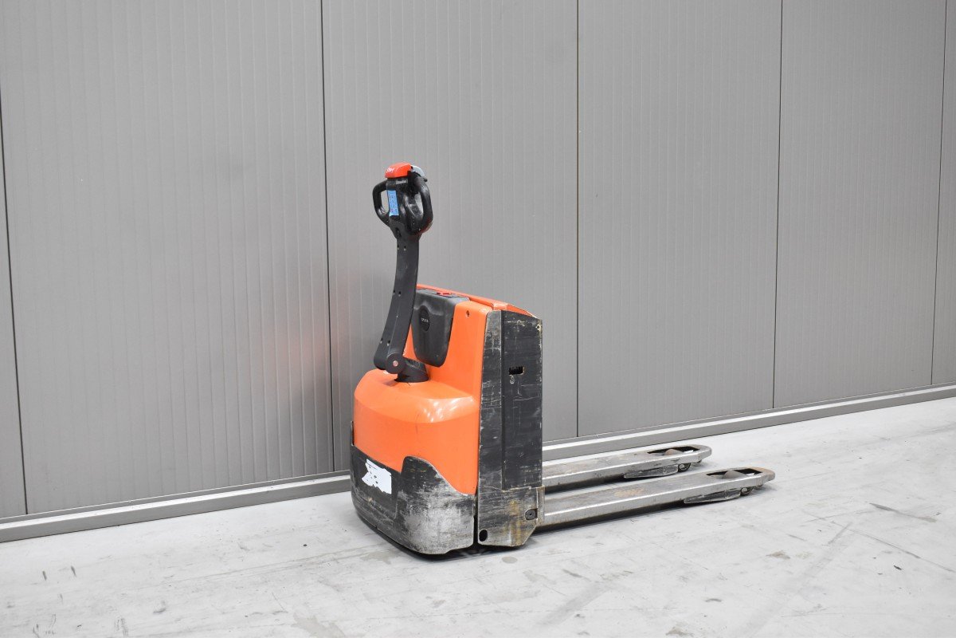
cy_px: 319
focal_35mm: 40
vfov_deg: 33.0
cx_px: 478
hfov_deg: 47.9
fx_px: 1075
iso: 1600
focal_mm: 27
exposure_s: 1/30
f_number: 5
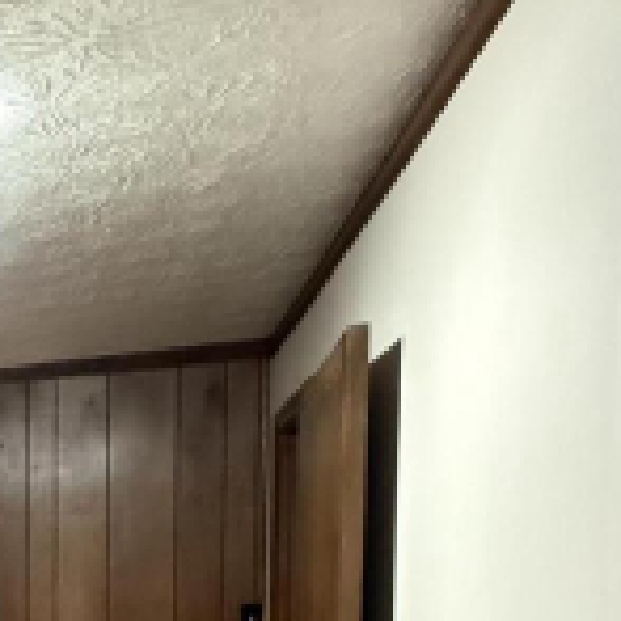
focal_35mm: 56
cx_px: -359
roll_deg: +1.4
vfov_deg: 27.3
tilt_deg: -4.7
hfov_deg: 23.2
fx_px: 1137
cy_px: 724
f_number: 2.2
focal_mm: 2.22
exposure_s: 1/60
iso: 1000
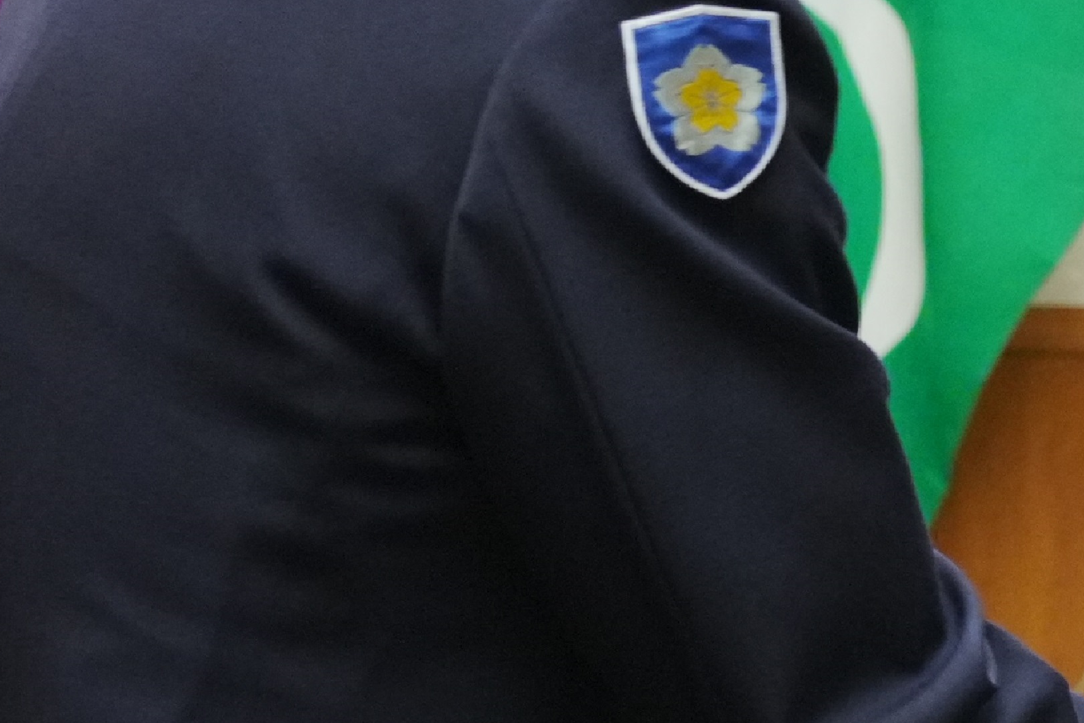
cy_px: 303
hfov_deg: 16.2
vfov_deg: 11.5
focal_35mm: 119
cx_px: 1462
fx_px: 3583
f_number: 4
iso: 2500
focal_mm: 31
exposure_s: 1/200
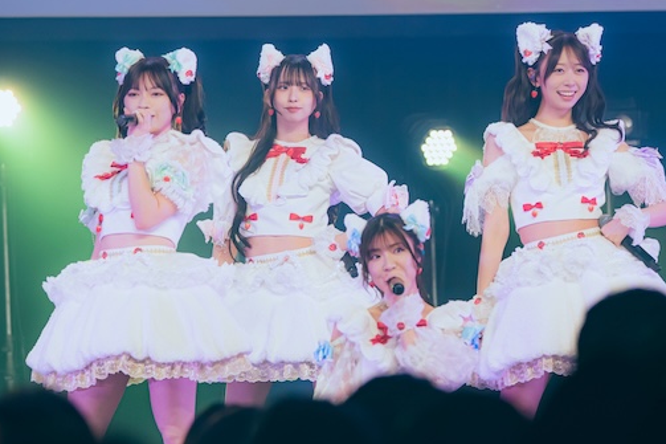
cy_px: 213
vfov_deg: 6.4
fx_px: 3994
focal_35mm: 216
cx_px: 367
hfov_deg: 9.5
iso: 1250
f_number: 2.8
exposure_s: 1/1250
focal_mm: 121
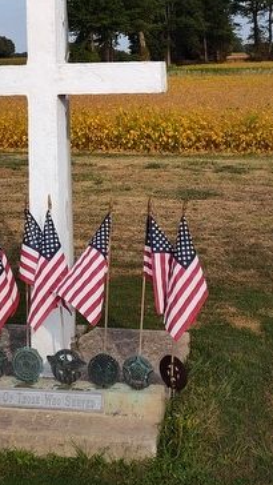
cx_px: 96
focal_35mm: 55
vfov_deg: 35.2
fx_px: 707
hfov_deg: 21.8
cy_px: 31
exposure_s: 1/1226
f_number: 1.8
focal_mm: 5.56
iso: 100
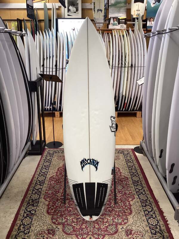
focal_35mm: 31
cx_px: 90
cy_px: 120
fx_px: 214
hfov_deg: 45.4
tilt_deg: -19.4
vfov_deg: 58.4
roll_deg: +0.0
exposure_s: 1/50
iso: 64
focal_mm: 3.3
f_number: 2.4
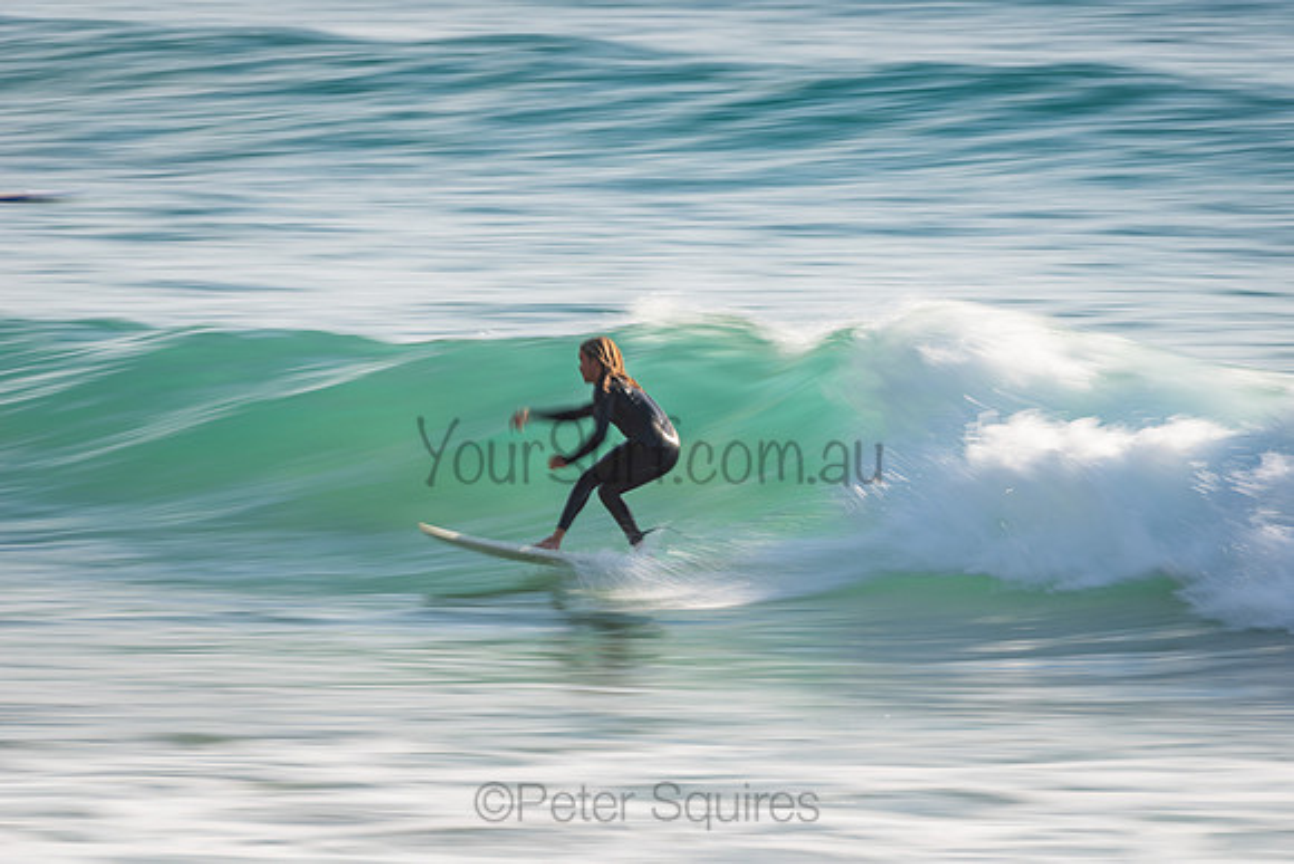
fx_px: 17976
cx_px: 647
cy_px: 432
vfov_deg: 2.8
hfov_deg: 4.1
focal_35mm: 500
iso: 31
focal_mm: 500
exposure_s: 1/20
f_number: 11
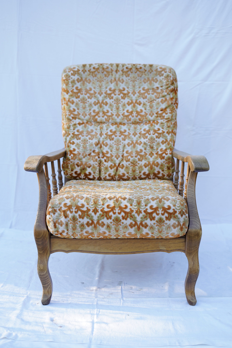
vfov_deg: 39.6
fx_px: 483
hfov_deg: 27.0
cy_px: 174
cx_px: 116
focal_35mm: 50
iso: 160
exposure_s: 1/400
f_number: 2.5
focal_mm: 50
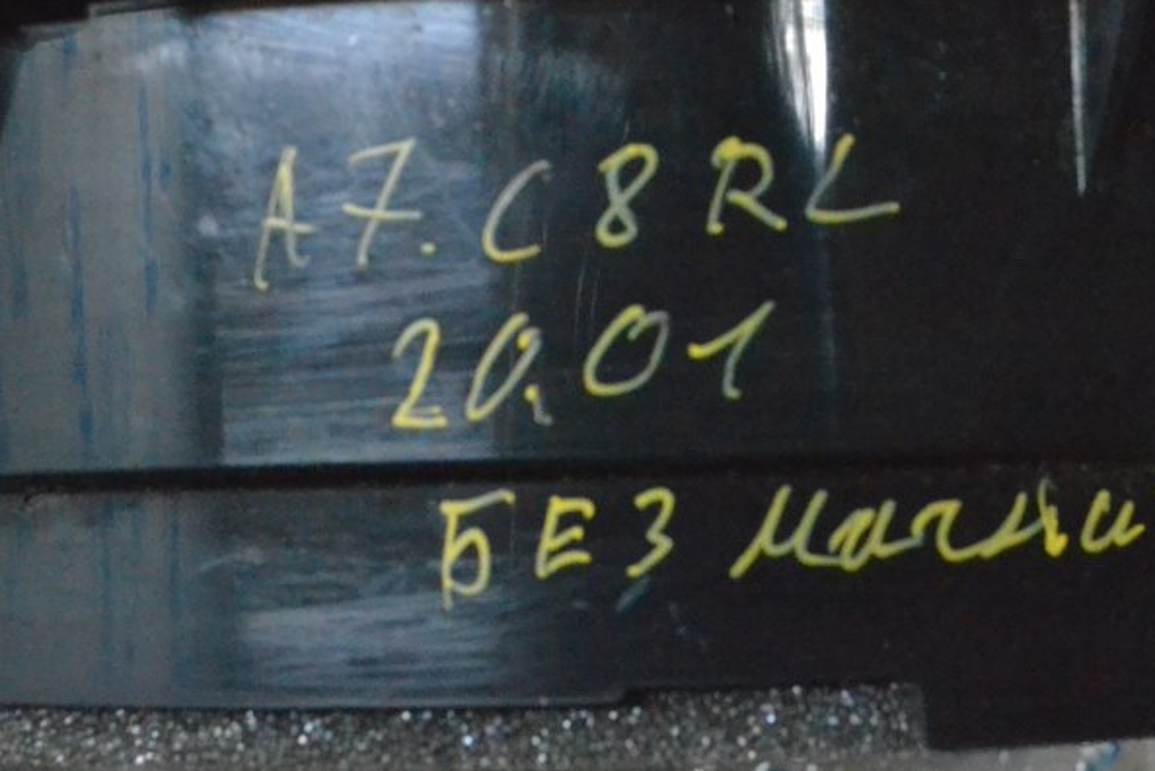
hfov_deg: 23.0
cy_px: 250
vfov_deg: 15.5
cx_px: 779
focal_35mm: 88
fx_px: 2825
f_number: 10
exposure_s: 1/125
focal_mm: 34
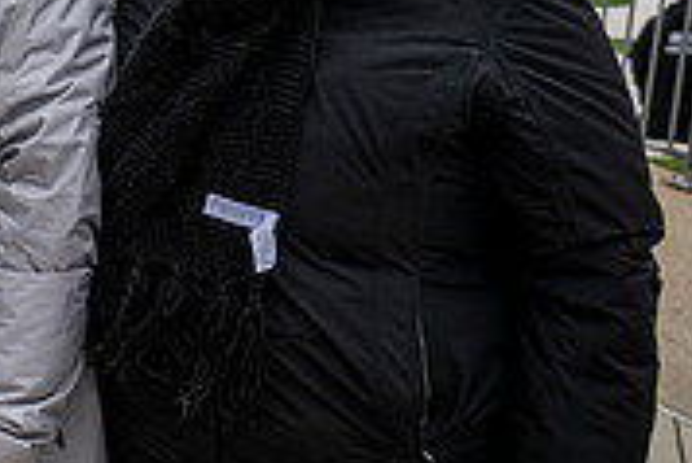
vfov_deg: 17.2
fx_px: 1501
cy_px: 37
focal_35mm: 78
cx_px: -377
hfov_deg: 21.4
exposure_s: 1/500
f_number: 2.8
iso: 160
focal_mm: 24
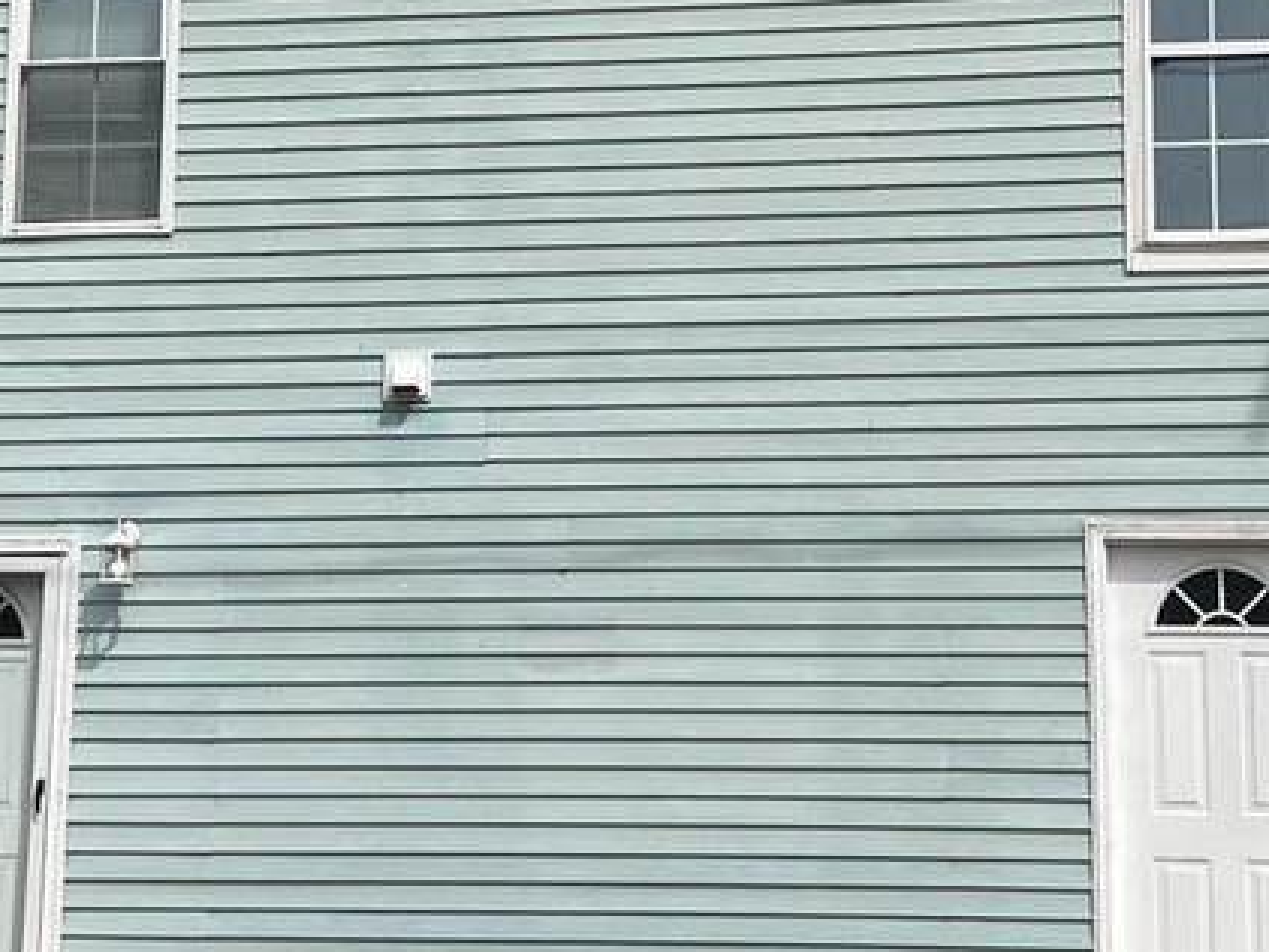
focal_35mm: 79
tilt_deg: +10.4
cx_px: 648
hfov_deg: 24.7
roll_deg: -1.0
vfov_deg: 18.6
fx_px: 2897
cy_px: 298
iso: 50
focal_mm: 5.7
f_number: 1.5
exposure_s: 1/7463
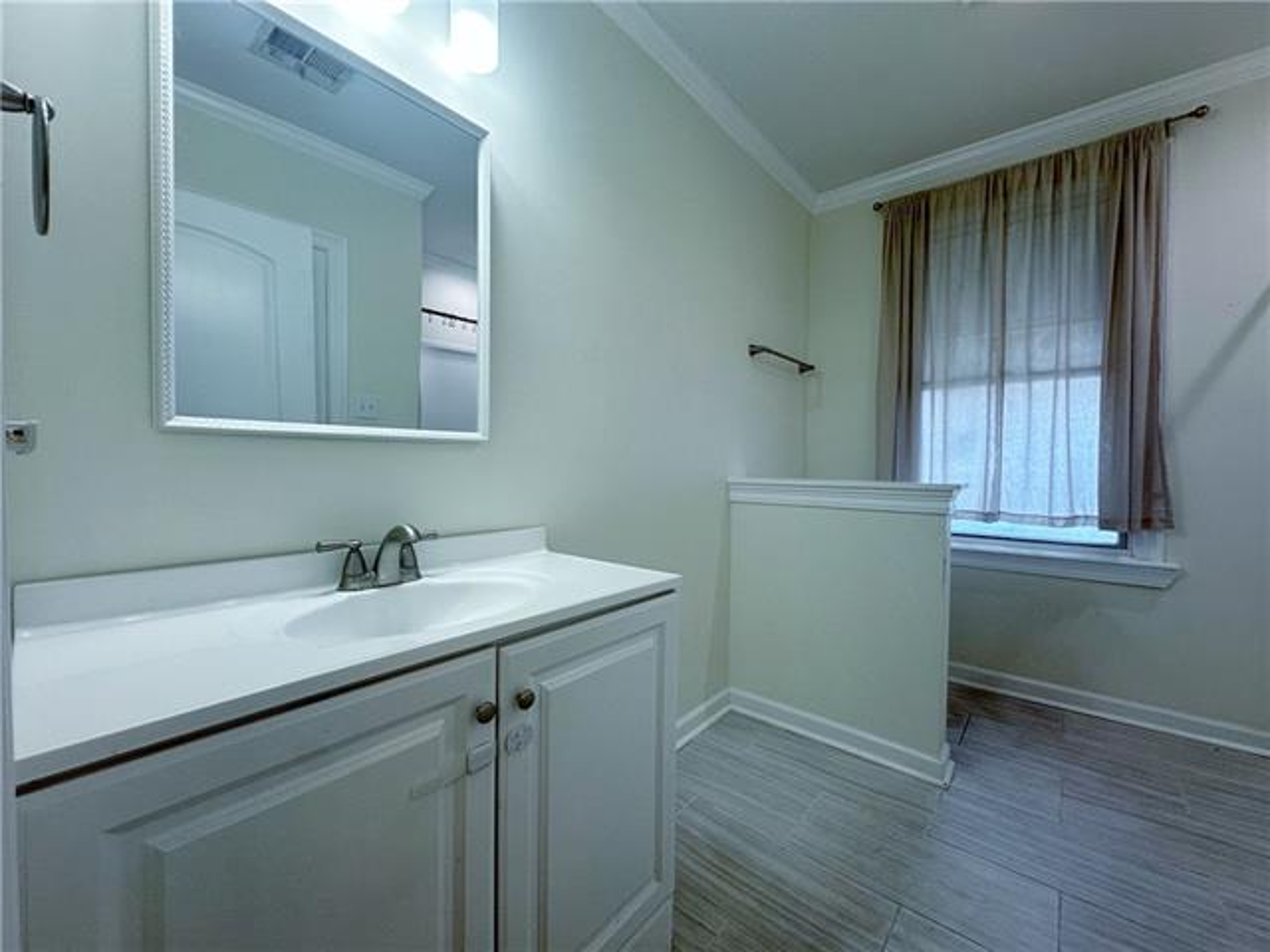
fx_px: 514
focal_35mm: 14
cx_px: 635
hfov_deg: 102.1
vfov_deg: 85.7
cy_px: 476
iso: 125
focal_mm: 2.22
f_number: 2.2
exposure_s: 1/120
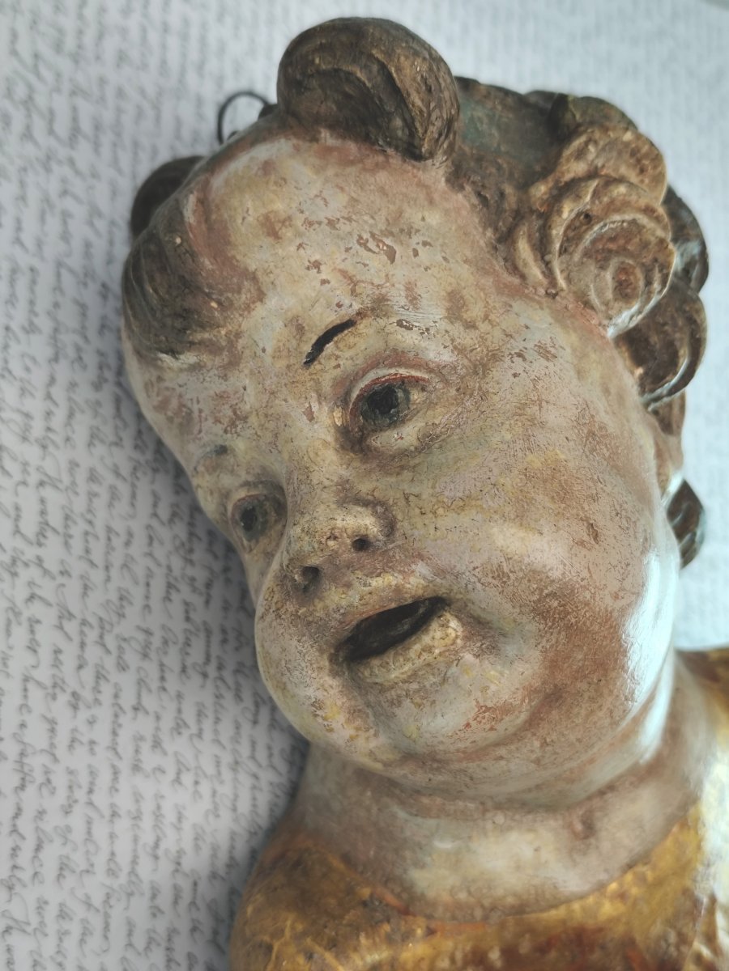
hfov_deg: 31.5
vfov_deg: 41.2
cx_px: 364
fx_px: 1292
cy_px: 486
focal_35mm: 46
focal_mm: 6.14
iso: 80
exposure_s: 1/100
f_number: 1.65
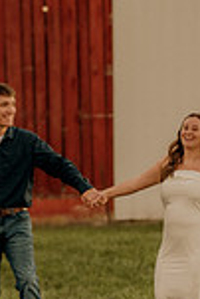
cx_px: 121
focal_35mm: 253
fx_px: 2103
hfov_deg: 5.4
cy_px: 109
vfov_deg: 8.1
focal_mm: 85
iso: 200
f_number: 1.8
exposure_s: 1/100
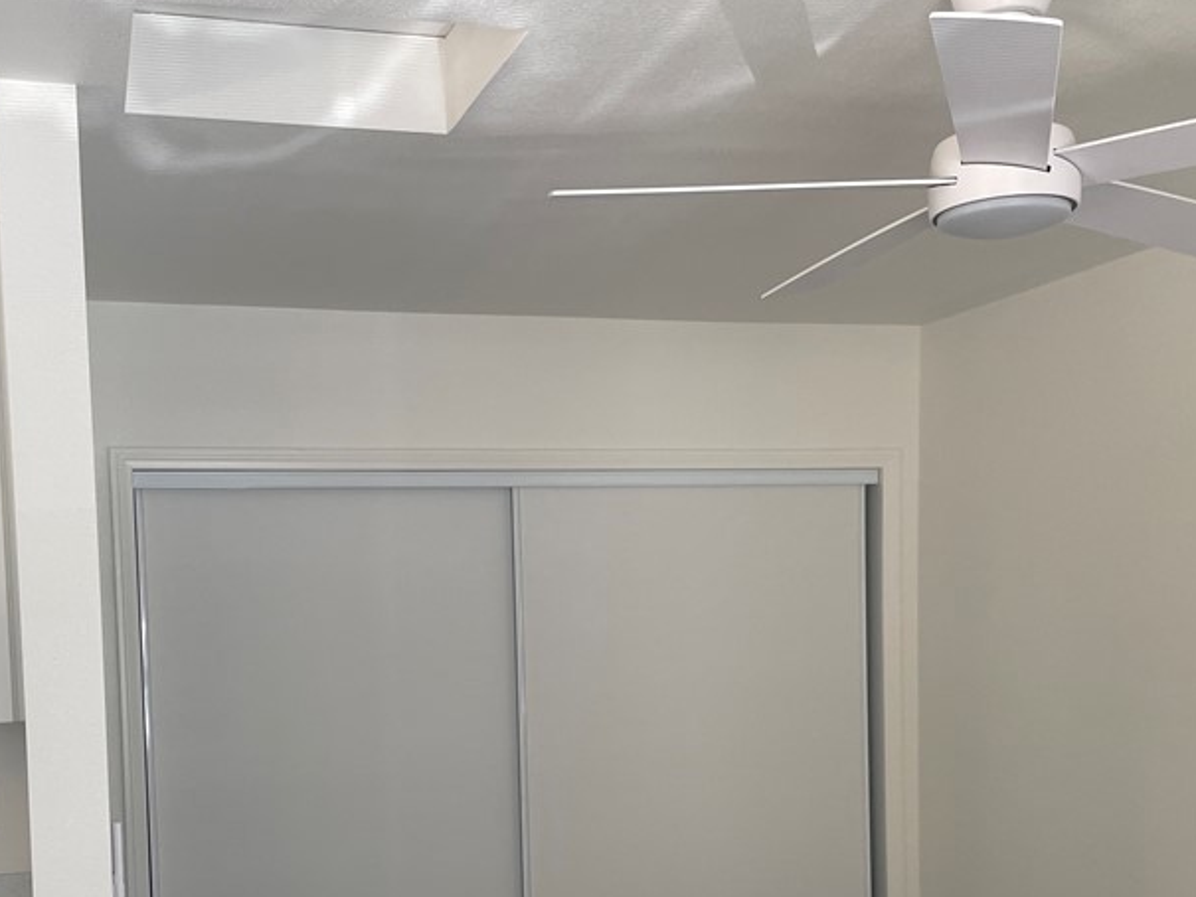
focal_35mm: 44
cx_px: 575
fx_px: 1521
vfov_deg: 32.0
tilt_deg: -3.2
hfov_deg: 42.9
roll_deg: +1.1
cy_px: 713
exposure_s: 1/121
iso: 80
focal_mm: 4.2
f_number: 1.6
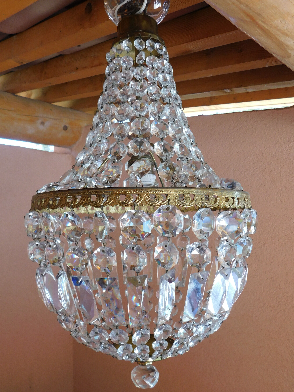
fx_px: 340
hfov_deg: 46.8
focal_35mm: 30
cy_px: 196
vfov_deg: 60.0
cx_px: 147
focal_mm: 5.3
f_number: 3.2
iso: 125
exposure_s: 1/80
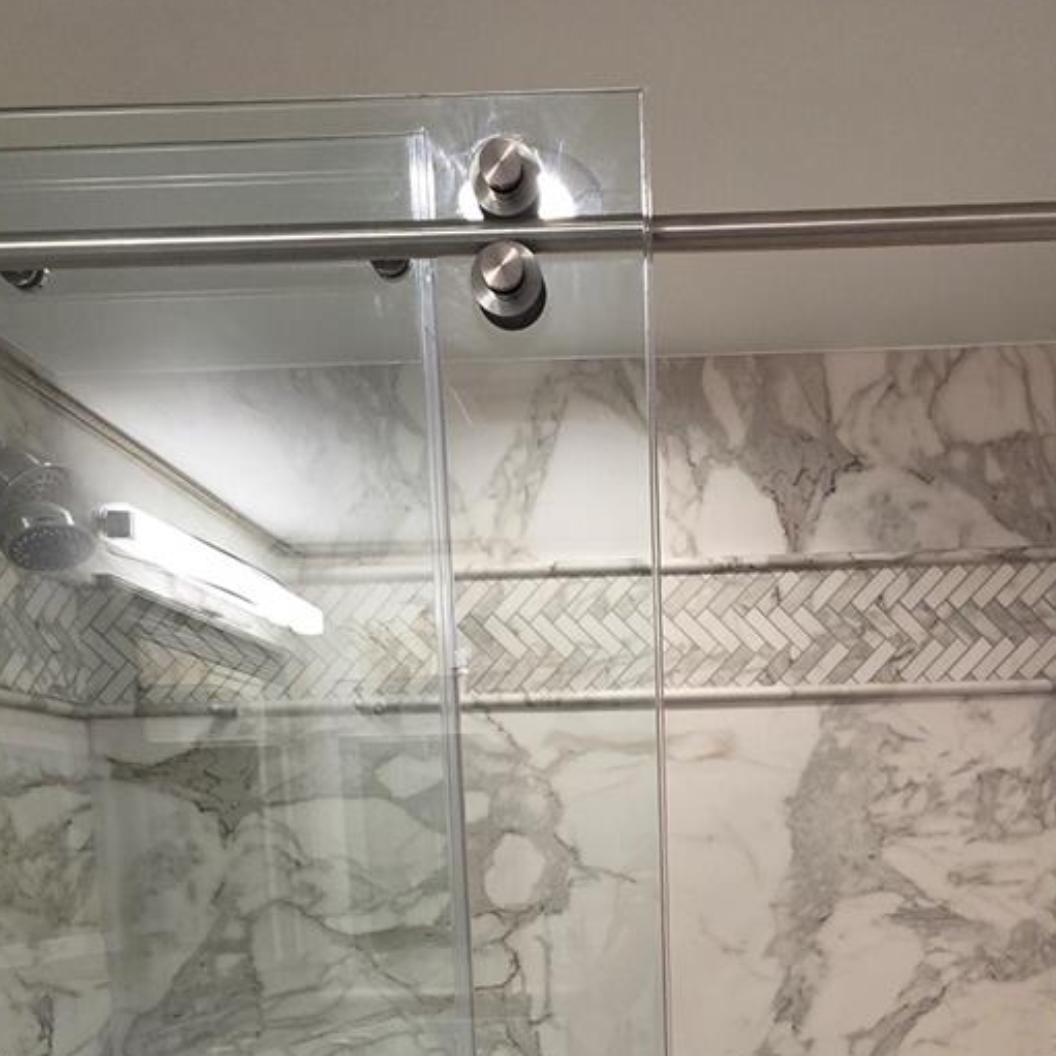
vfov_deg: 52.1
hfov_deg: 57.7
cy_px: 949
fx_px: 932
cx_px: 707
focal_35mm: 27
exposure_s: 1/120
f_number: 2.2
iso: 250
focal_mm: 2.2
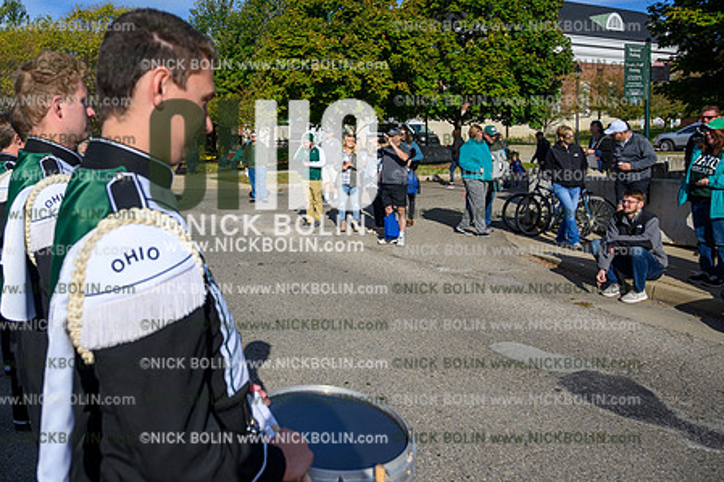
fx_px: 623
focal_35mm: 31
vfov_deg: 41.9
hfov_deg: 59.4
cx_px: 263
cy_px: 176
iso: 200
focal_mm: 24
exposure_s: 1/3200
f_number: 5
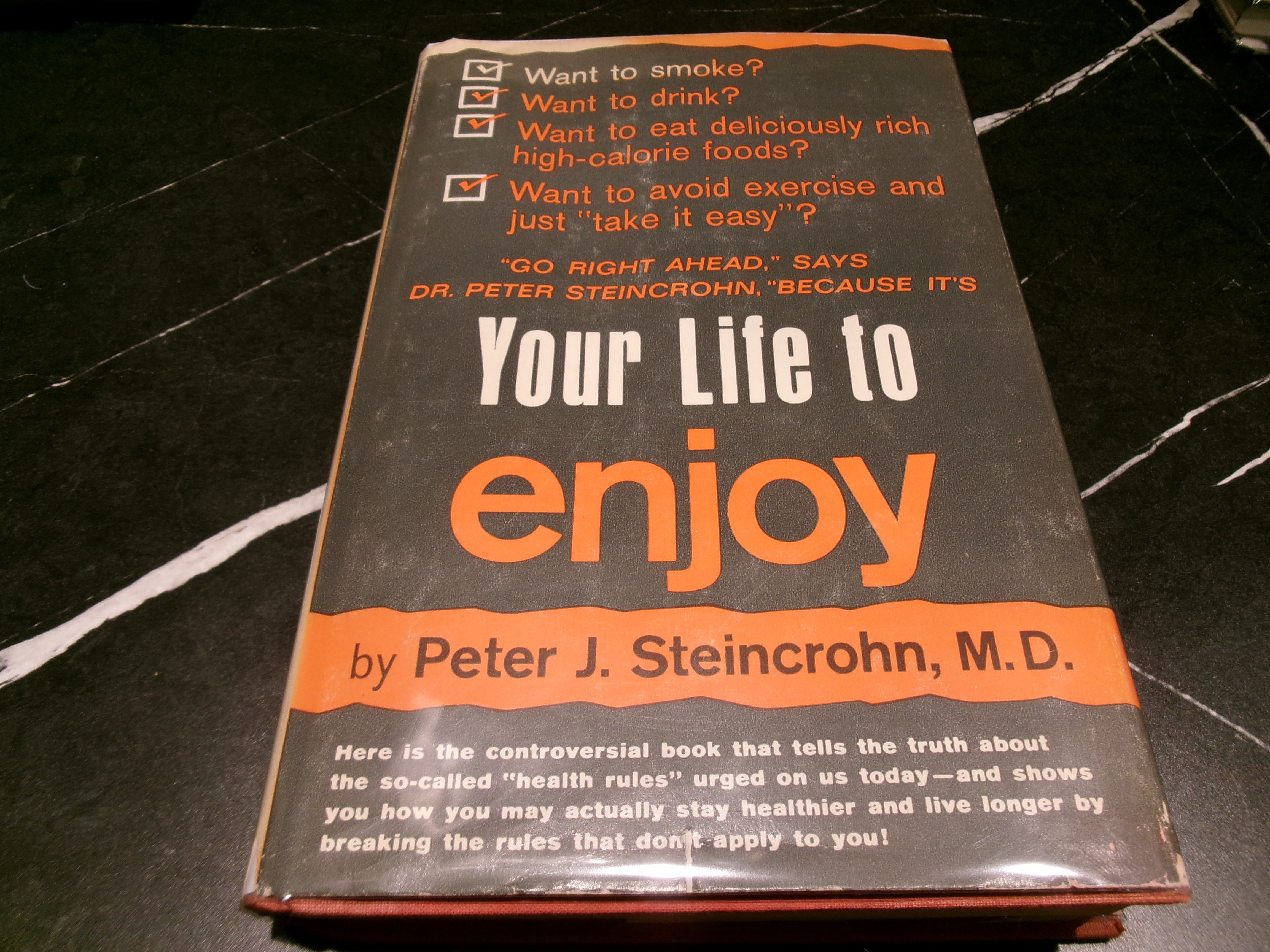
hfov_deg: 63.4
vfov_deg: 49.7
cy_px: 476
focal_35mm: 28
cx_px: 635
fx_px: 1027
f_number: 3.9
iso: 168
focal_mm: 5.1
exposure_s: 1/34
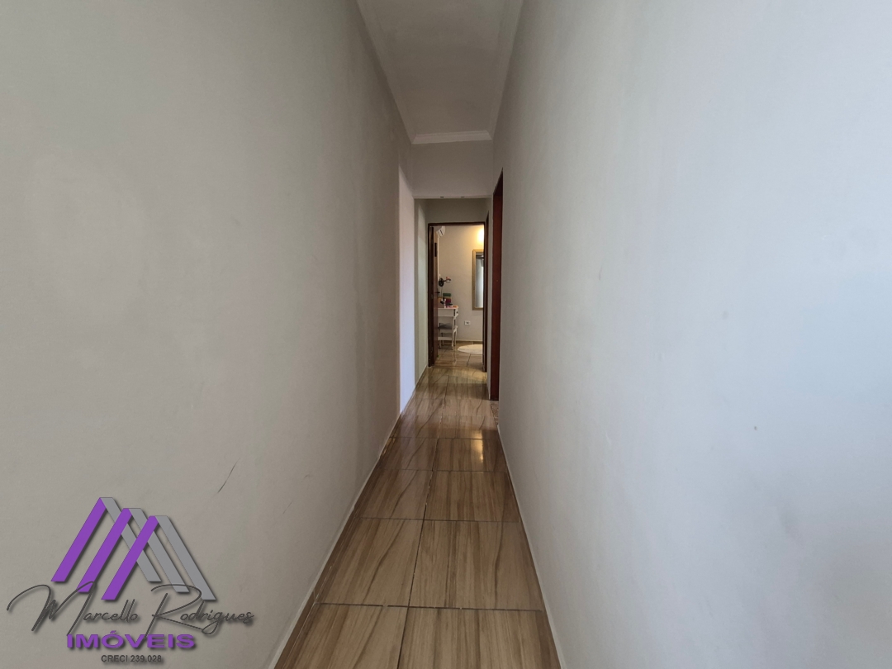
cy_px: 334
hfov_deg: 106.2
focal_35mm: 13
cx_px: 446
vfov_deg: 89.9
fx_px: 335
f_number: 2.2
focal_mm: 1.74
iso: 200
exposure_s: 1/60
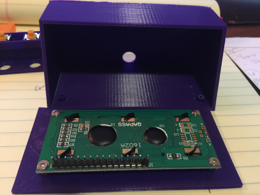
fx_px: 218
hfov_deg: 61.7
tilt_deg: -40.8
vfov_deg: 48.2
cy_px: 98
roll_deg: -3.0
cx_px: 130
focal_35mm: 29
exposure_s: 1/4
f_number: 2.2
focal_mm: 4.15
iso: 64
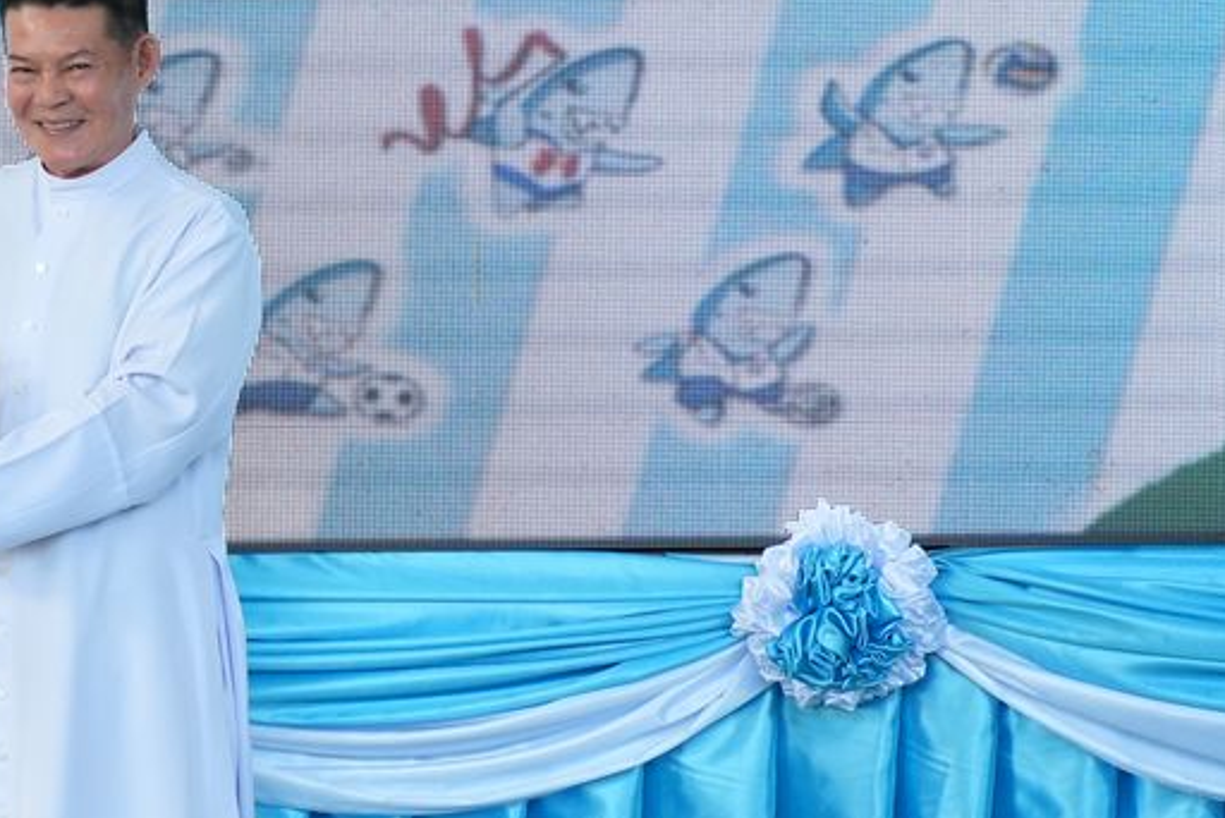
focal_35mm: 405
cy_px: 469
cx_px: -97
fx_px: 13792
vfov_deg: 3.4
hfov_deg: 5.1
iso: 1000
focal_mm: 123
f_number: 5.6
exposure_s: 1/125
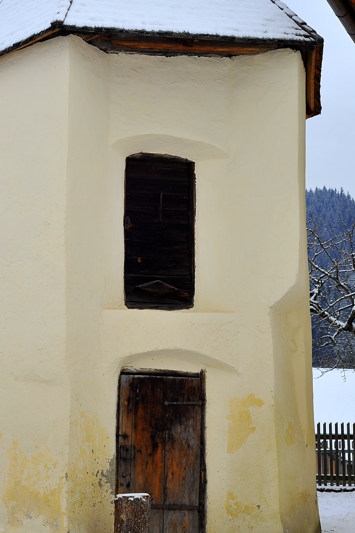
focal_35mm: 82
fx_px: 1214
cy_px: 200
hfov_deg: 16.6
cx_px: 127
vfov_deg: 24.7
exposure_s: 1/200
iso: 200
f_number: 8
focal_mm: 50
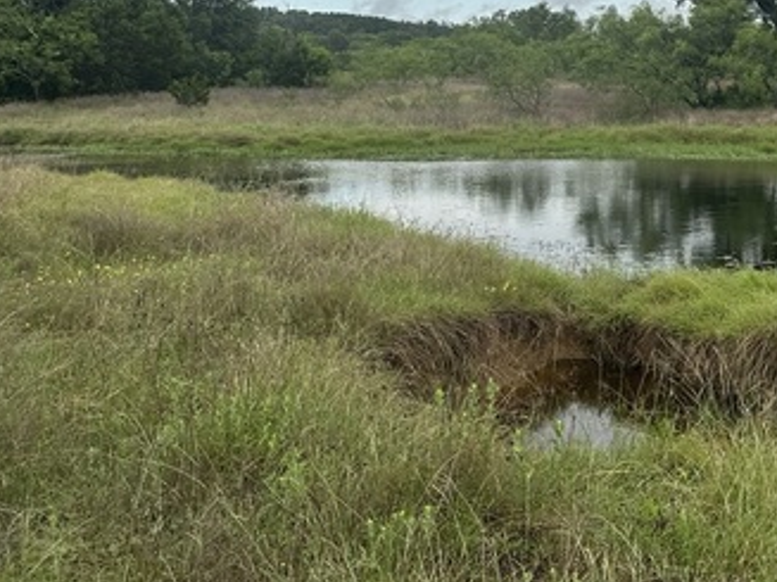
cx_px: 689
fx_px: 1055
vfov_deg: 29.7
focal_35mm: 47
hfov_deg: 37.9
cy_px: 71
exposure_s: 1/1949
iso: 80
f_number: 1.78
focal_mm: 6.86
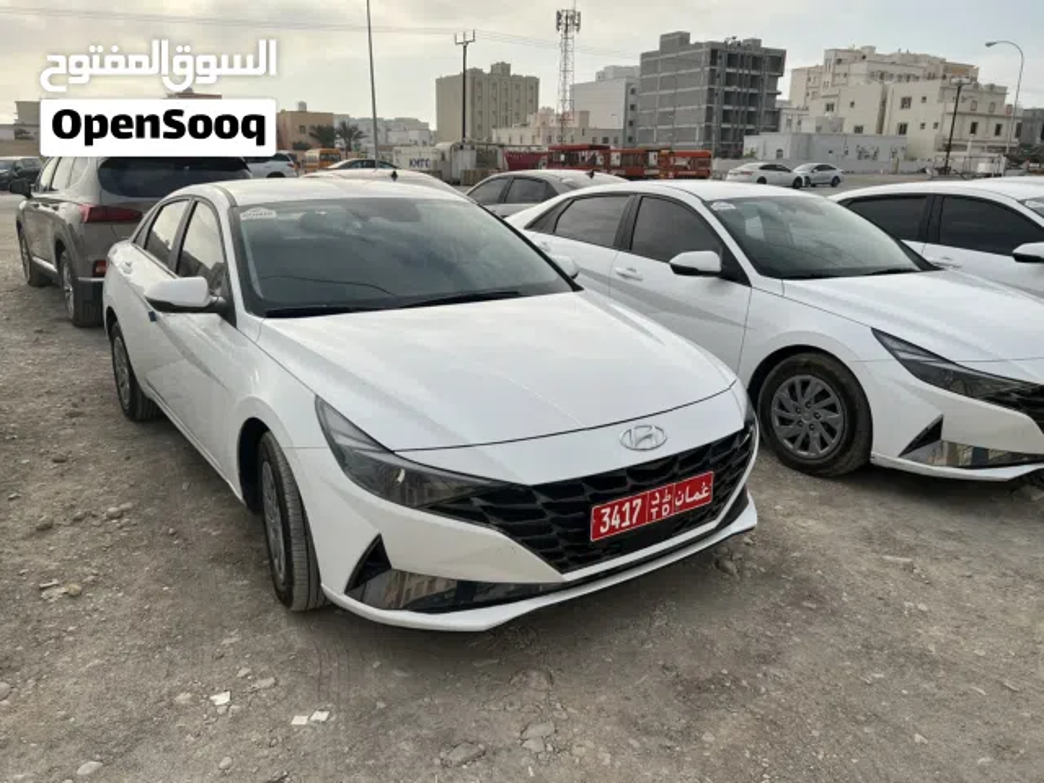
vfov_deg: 53.1
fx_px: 784
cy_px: 392
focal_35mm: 26
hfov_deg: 67.3
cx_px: 522
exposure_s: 1/4444
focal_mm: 5.7
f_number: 1.5
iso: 50
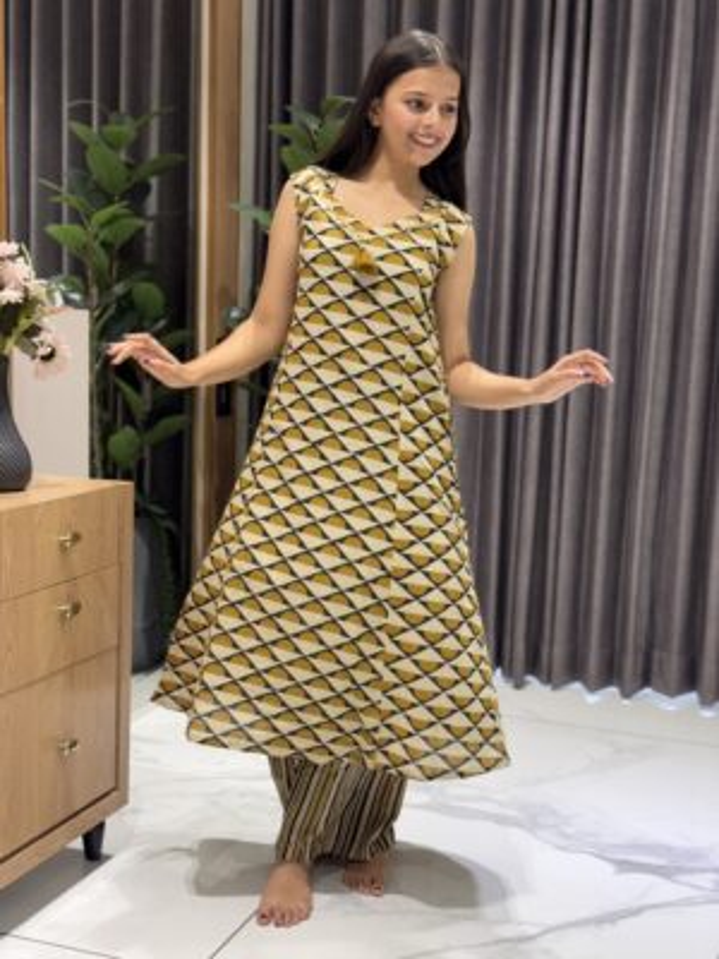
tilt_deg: -7.4
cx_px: 360
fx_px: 1329
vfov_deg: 39.7
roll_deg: -1.9
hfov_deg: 30.3
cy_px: 480
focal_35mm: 48
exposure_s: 1/100
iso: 200
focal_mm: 6.76
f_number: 1.78
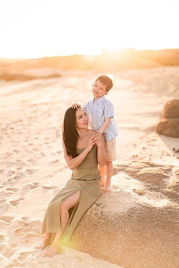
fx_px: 433
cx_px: 90
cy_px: 134
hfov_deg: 23.4
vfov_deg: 34.5
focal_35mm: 58
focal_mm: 58
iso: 100
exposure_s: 1/3200
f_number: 1.6
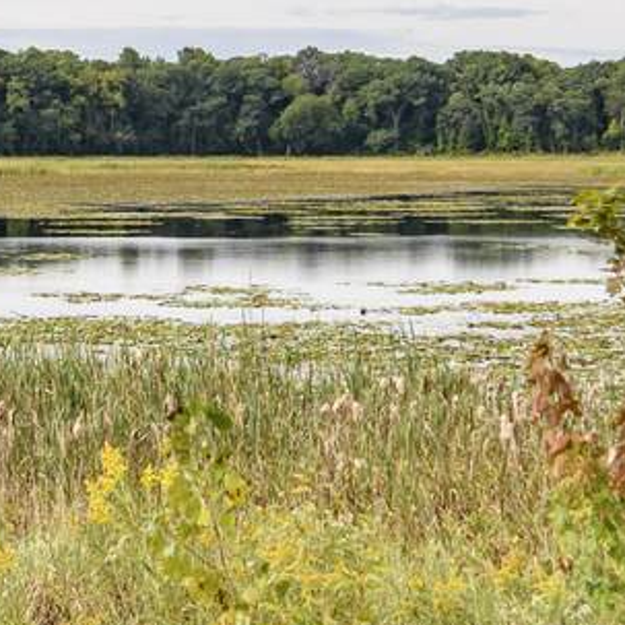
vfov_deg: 13.6
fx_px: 2615
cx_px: 202
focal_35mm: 128
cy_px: 184
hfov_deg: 13.6
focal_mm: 35
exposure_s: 1/320
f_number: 8
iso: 400
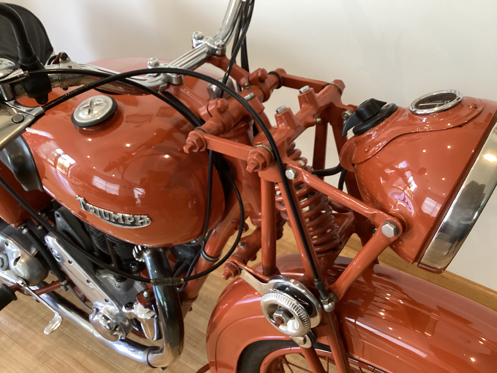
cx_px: 248
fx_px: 445
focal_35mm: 31
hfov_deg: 58.4
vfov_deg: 45.4
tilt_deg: -45.5
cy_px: 186
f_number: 2.4
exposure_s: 1/40
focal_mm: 3.3
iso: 320
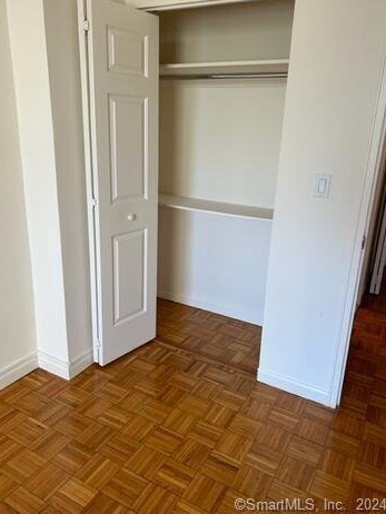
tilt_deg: -16.0
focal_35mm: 27
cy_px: 248
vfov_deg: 65.3
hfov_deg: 51.4
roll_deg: -2.0
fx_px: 401
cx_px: 195
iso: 80
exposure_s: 1/120
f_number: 1.5
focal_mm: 5.7
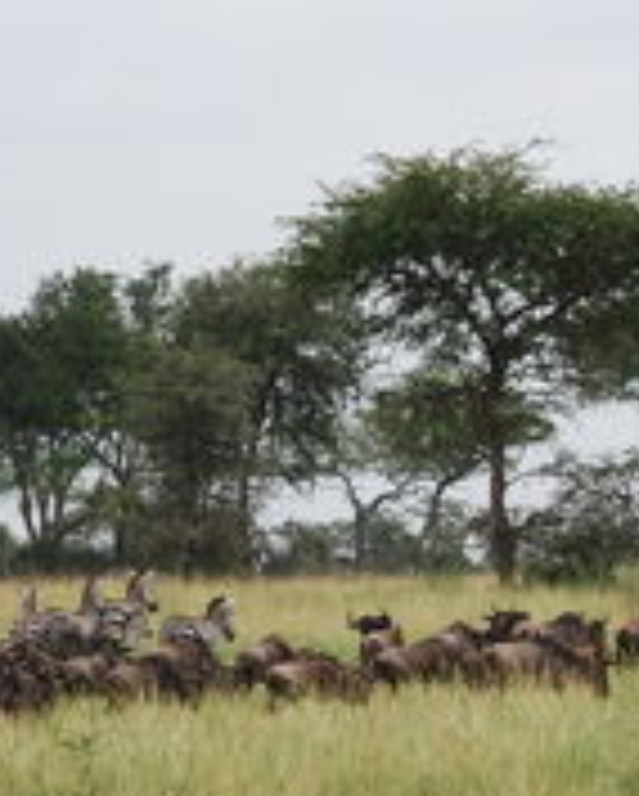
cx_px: 1026
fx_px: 9912
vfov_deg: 4.6
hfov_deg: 3.7
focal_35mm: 420
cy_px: 506
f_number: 10
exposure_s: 1/200
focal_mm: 110
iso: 200
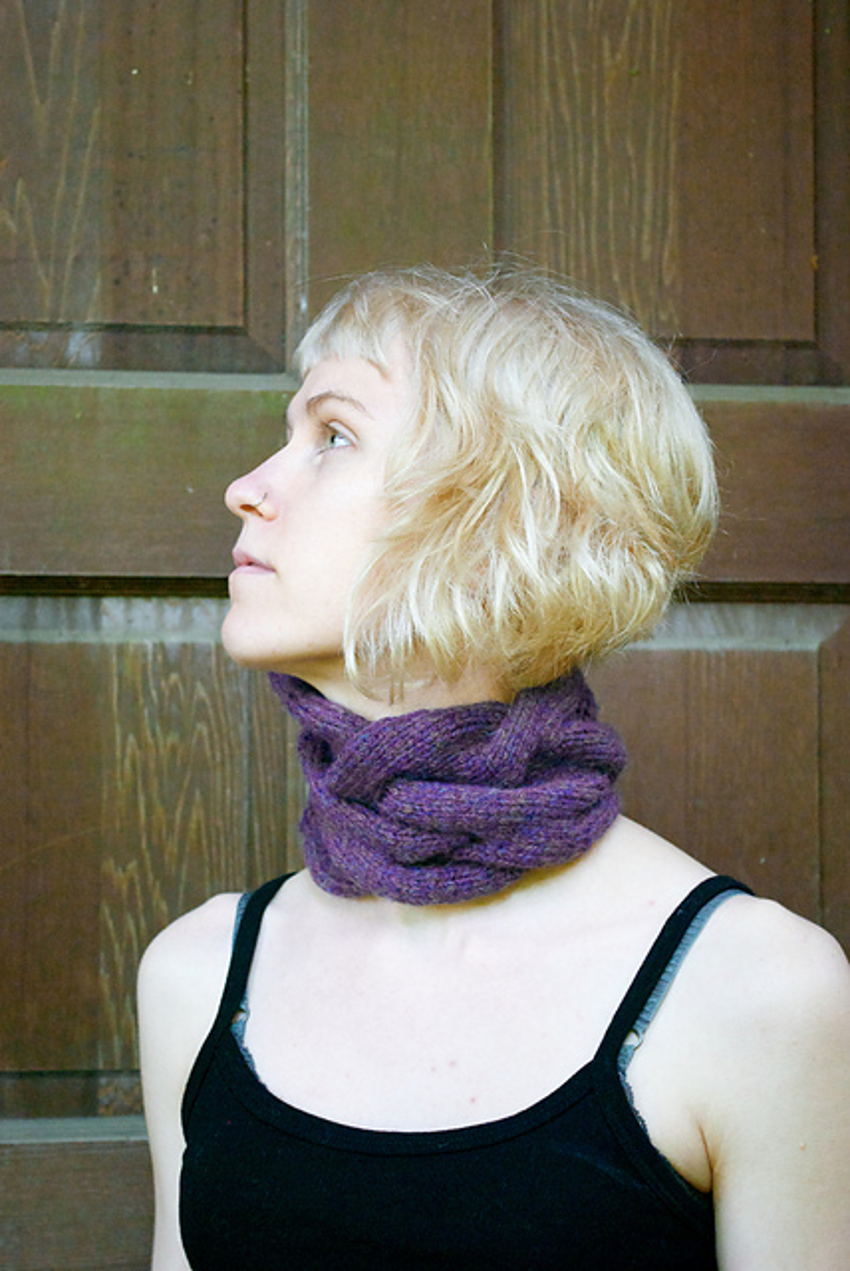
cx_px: 425
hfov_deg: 16.6
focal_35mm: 82
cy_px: 636
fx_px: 2915
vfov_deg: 24.6
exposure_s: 1/30
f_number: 5.6
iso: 720
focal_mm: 55
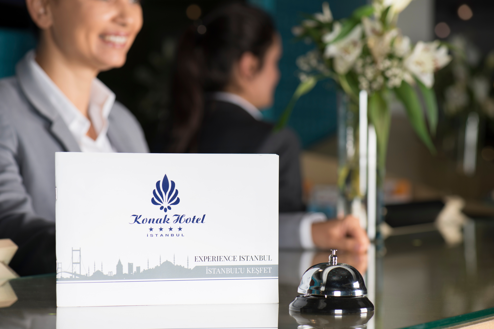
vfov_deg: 13.1
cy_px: 164
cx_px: 247
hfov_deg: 19.5
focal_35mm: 105
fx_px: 1441
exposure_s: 1/100
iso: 100
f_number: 6.3
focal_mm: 105
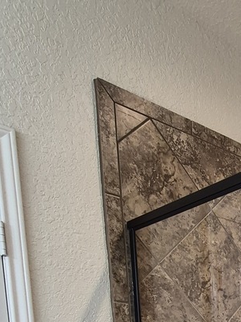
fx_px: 427
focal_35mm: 46
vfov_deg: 30.3
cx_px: 322
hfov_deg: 26.3
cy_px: 442
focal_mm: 1.74
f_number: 2.2
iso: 160
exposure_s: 1/60
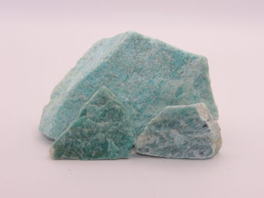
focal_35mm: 102
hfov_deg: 19.3
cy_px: 99
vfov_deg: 14.5
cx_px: 132
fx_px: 778
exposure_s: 1/90
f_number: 4.2
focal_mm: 18.2
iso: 200
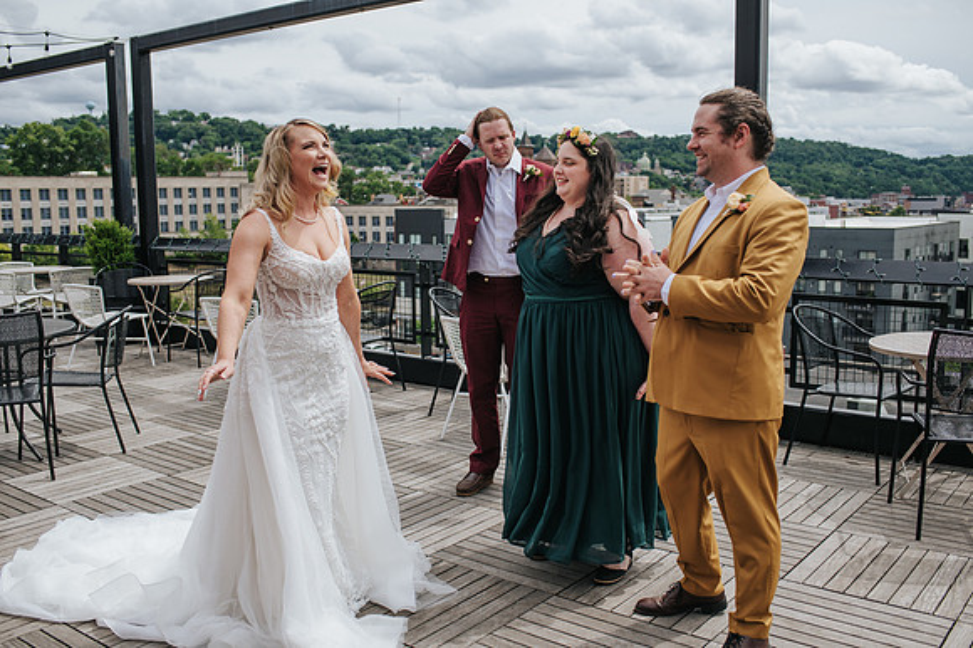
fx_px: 945
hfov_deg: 54.5
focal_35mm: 35
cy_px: 324
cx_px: 486
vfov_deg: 37.8
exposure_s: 1/1250
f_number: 3.5
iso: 140
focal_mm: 35
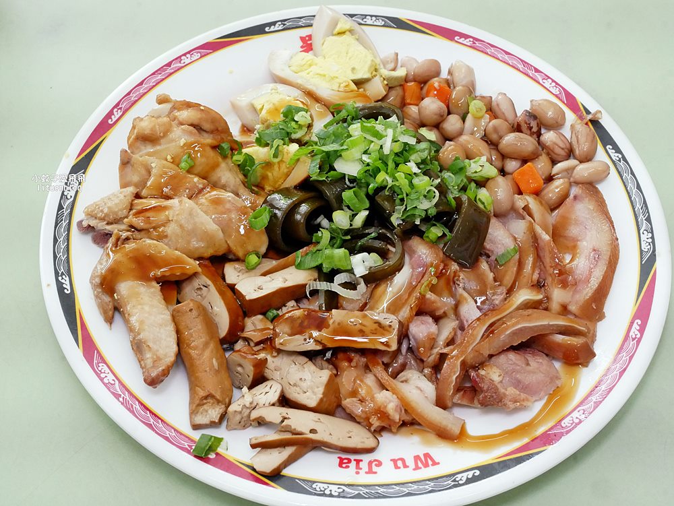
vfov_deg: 29.1
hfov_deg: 38.2
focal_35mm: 50
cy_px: 253
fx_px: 974
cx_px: 337
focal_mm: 25
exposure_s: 1/160
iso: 3200
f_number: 8
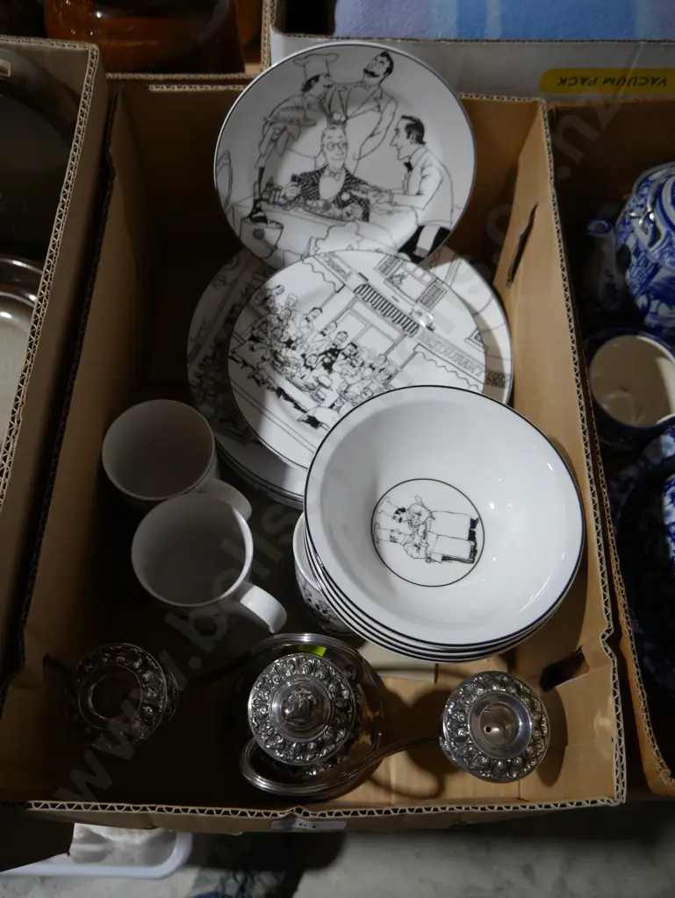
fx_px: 727
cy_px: 449
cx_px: 338
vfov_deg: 63.4
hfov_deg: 49.8
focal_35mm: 28
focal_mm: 14
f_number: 3.5
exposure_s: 1/60
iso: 250
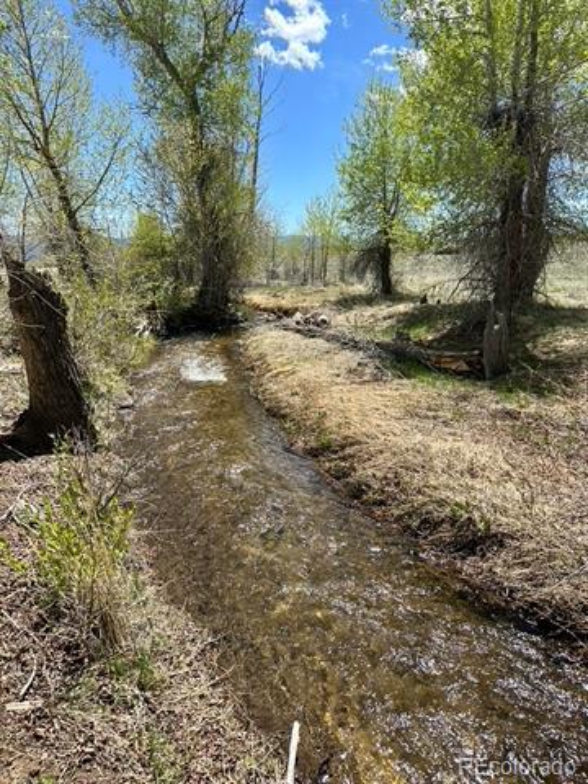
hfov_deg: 56.8
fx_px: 544
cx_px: 294
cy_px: 392
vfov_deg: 71.6
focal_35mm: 24
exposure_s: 1/3247
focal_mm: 6.86
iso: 80
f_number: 1.78
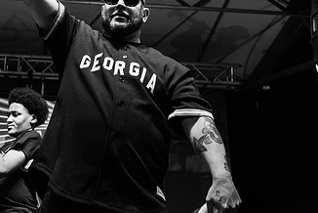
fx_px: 566
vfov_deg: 21.2
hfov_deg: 30.3
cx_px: 43
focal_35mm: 64
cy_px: 64
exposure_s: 1/250
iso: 2000
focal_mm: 36
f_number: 4
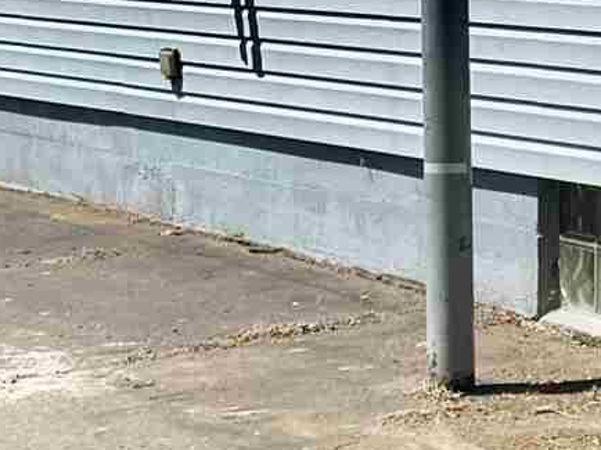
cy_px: -30
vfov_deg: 8.7
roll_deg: +1.0
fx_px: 2950
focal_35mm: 170
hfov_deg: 11.2
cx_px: 914
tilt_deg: -2.3
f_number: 1.78
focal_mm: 6.76
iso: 80
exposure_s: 1/5814
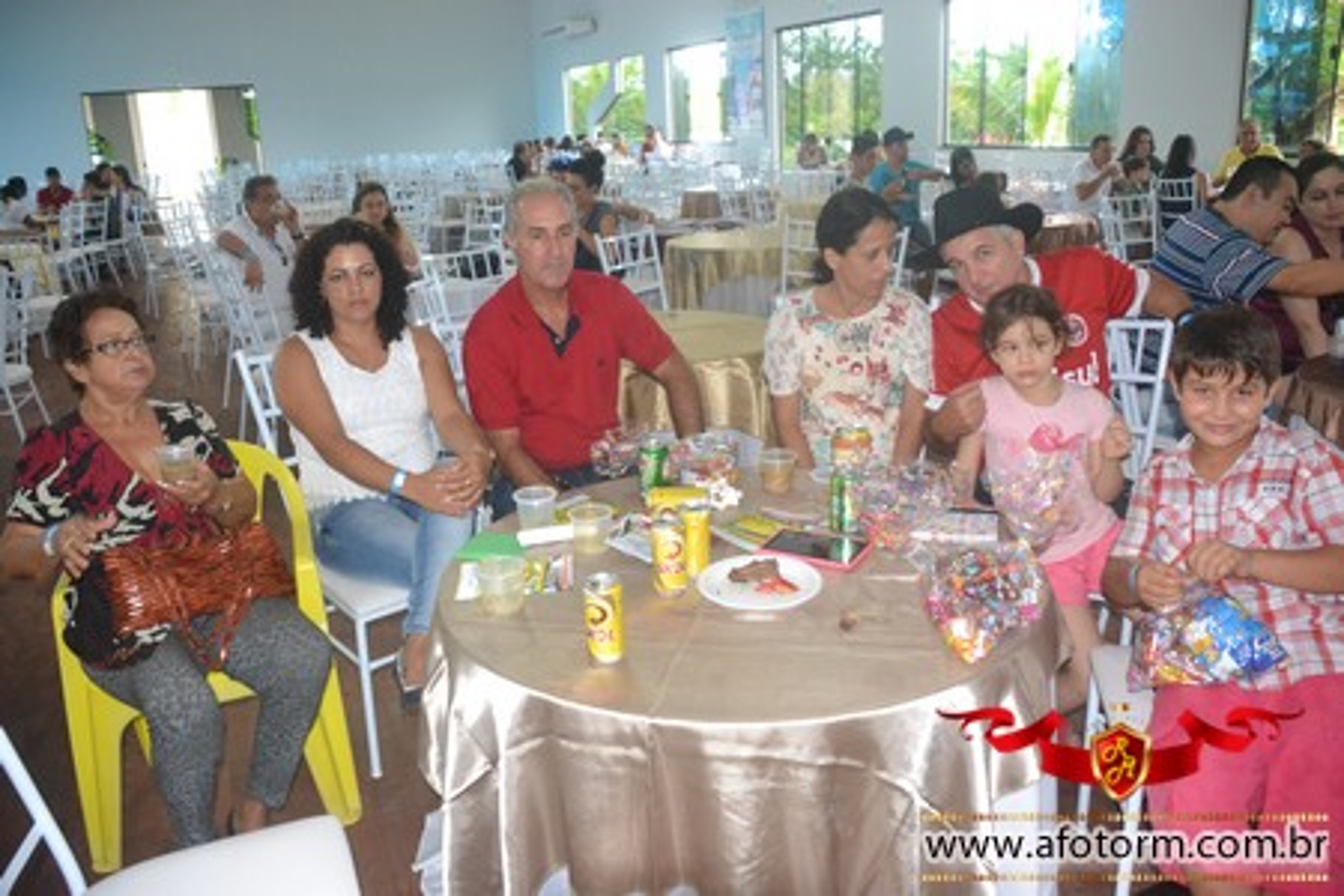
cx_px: 672
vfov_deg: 43.6
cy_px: 448
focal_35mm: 30
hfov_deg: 61.9
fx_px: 1120
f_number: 3.5
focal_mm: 20
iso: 2500
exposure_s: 1/60
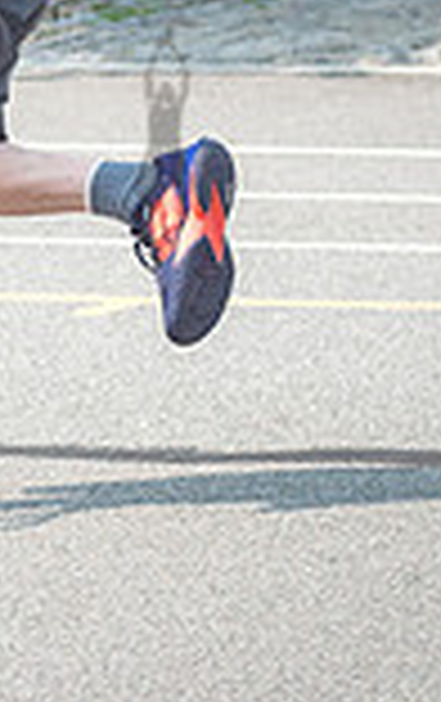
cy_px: 36
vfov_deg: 4.7
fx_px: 8603
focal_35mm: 449
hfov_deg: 2.9
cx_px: -114
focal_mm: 92
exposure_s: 1/2000
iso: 200
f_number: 4.5
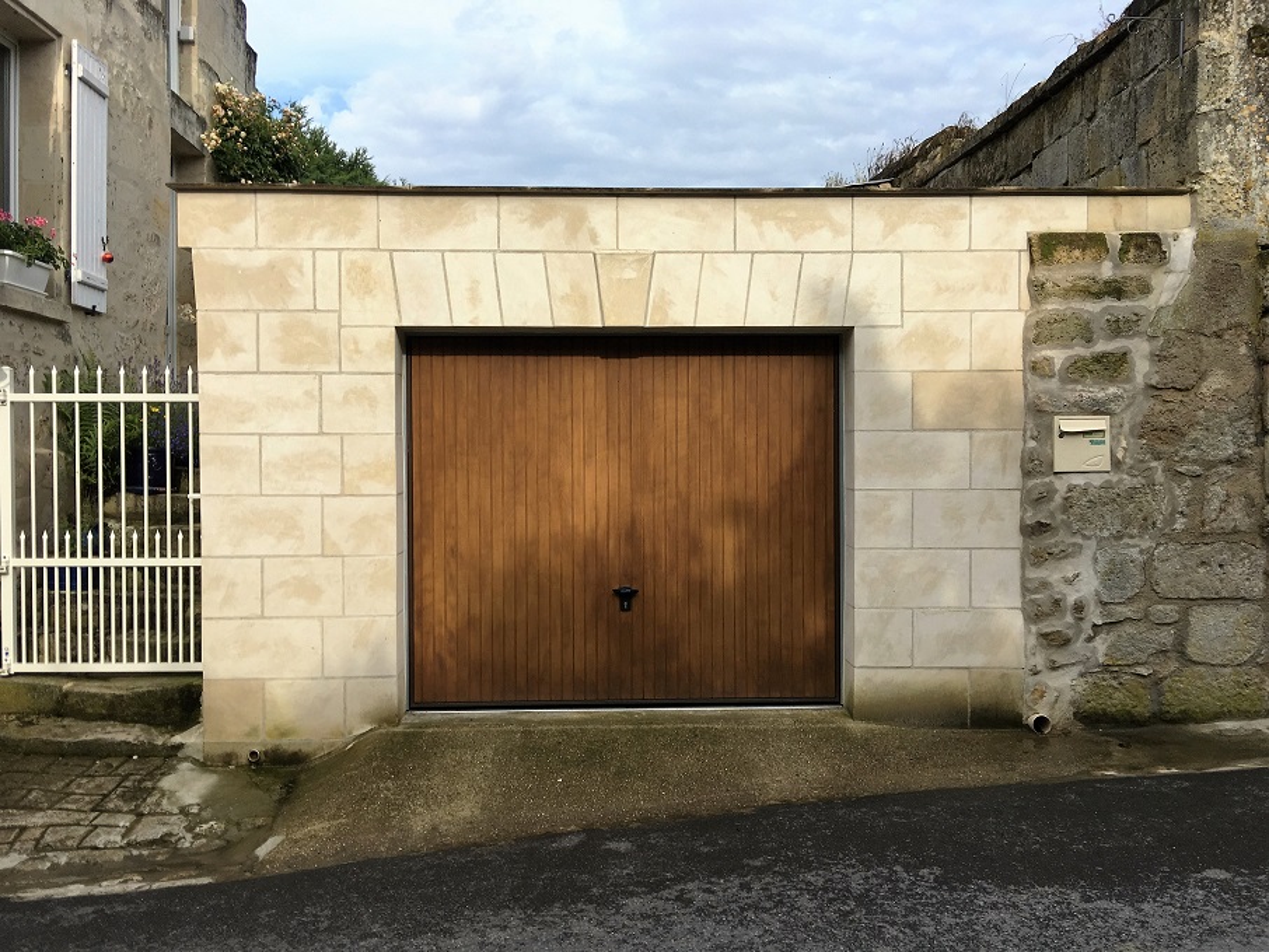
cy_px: 476
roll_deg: +0.5
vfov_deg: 48.2
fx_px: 1063
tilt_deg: +0.4
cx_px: 634
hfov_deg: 61.6
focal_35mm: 29
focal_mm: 4.15
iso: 25
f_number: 2.2
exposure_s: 1/1026
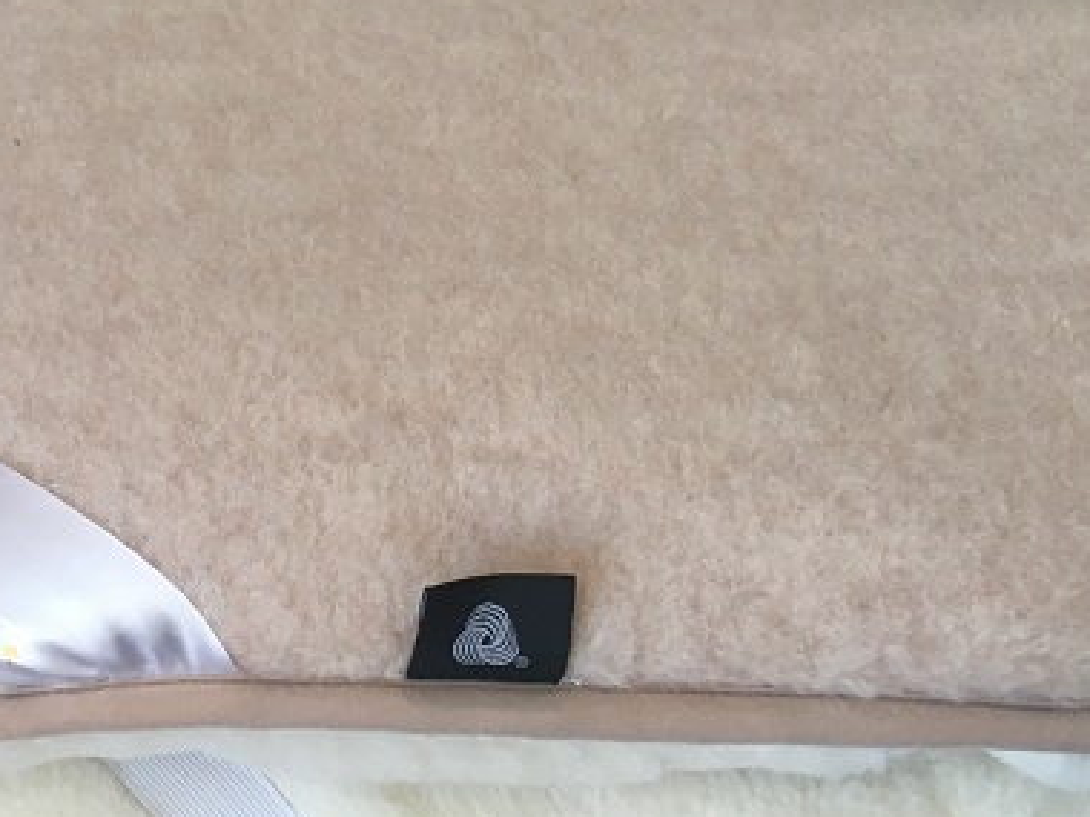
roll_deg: -2.6
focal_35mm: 61
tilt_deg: -32.1
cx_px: 247
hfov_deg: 31.0
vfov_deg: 23.9
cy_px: 249
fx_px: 1921
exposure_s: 1/30
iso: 32
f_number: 2.2
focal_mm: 4.15
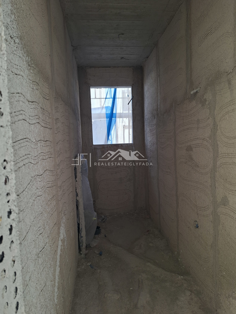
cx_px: 118
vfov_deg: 73.9
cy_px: 157
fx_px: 209
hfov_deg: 58.9
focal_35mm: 23
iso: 50
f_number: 1.8
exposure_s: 1/100
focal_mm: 5.54
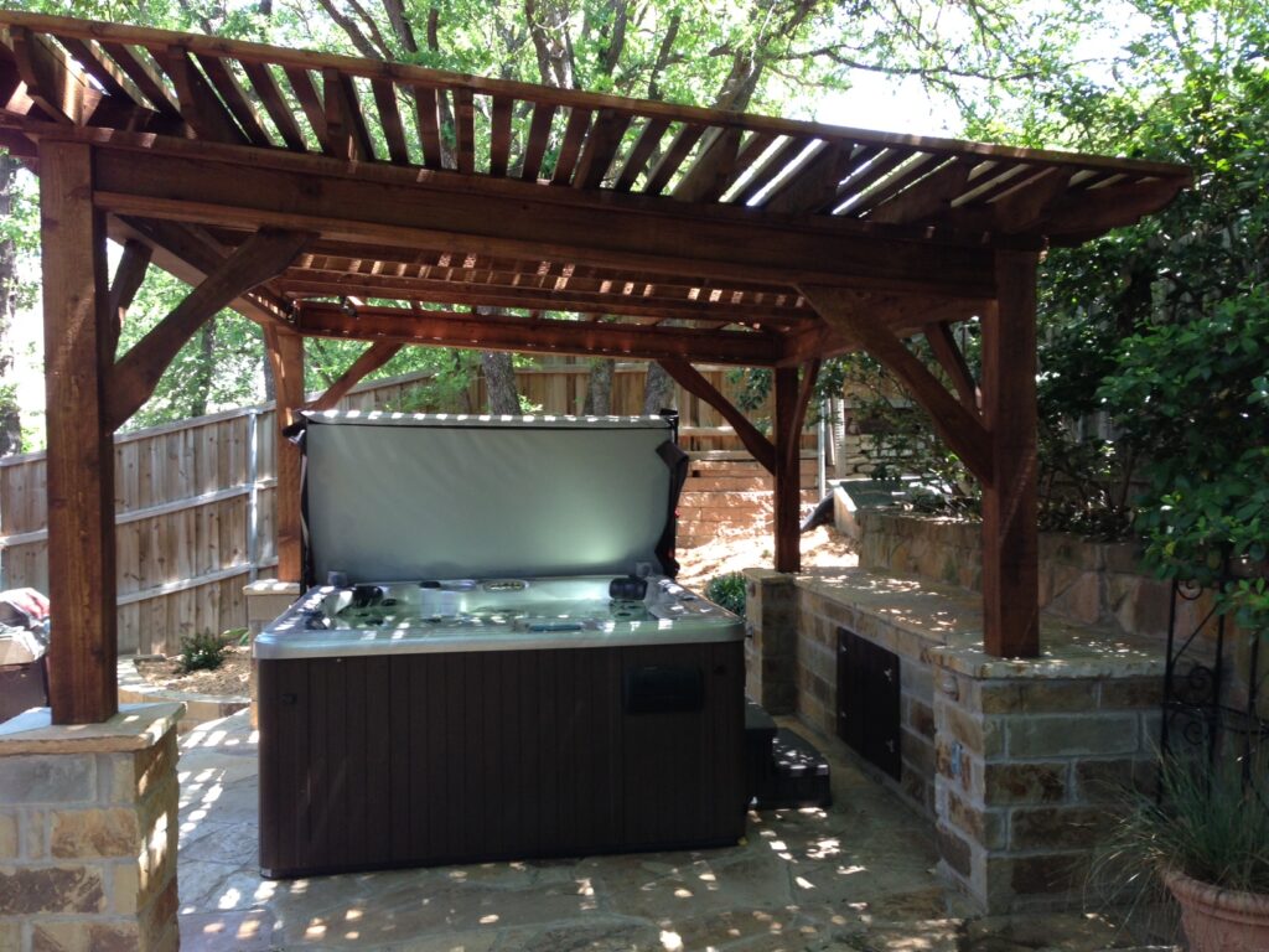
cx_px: 634
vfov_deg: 42.9
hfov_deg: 55.4
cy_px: 476
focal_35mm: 33
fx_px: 1210
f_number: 2.4
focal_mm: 4.13
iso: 64
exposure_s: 1/60
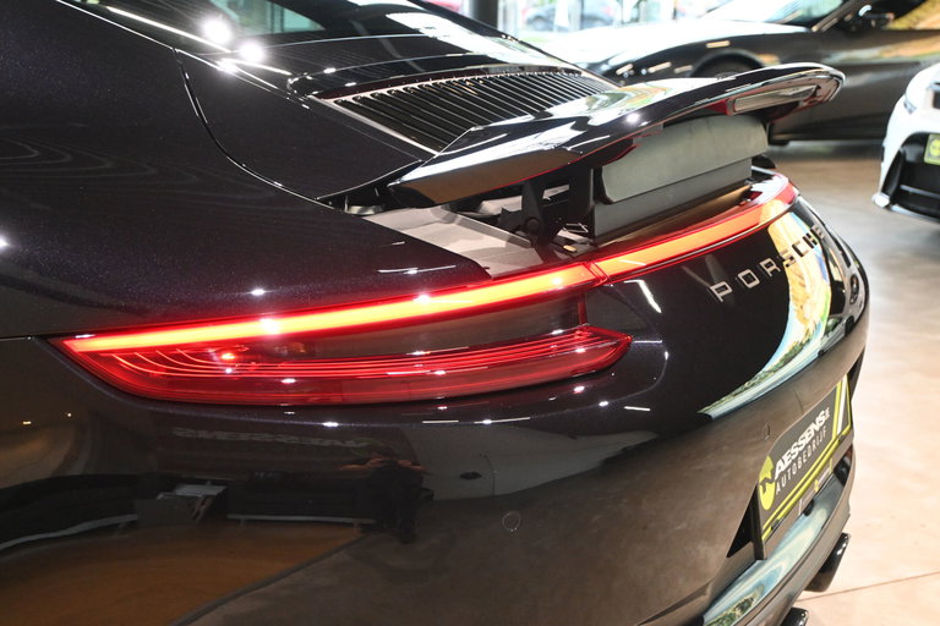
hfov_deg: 43.0
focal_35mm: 46
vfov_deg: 29.4
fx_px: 1194
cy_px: 313
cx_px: 470
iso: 2800
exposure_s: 1/125
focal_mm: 30.5
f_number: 4.8
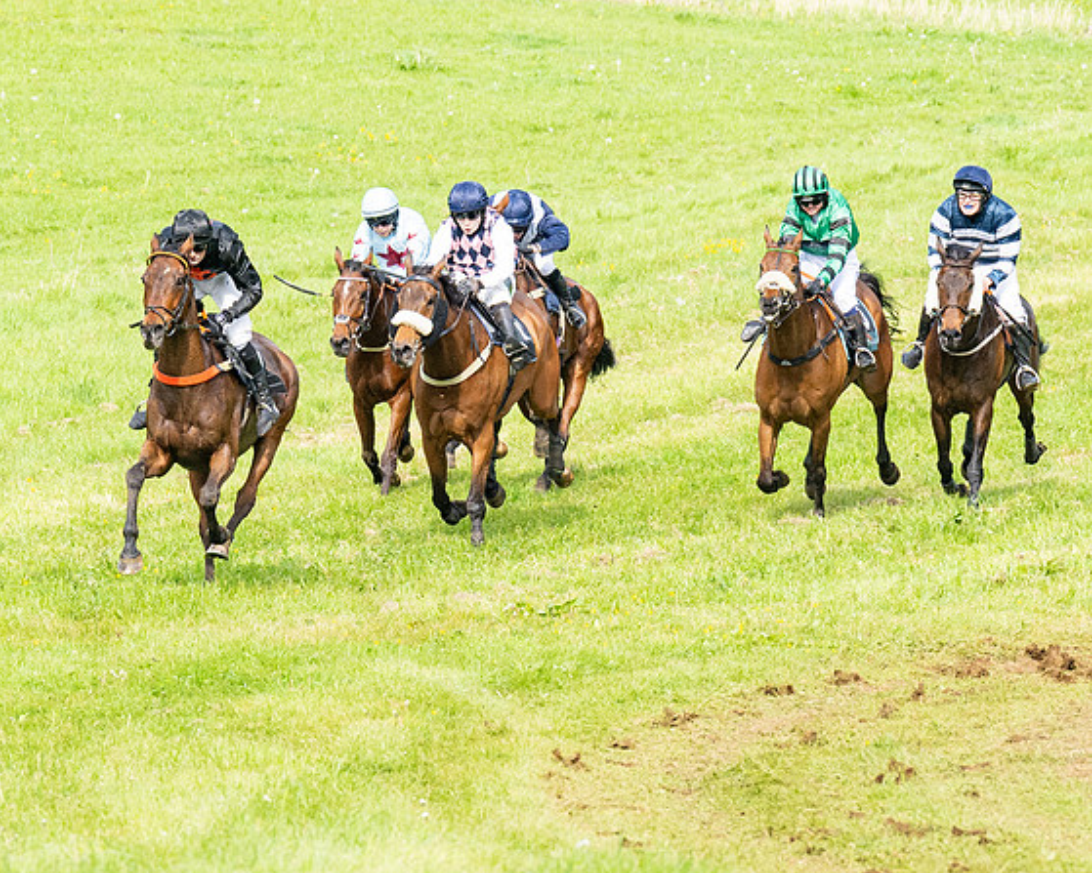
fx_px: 18806
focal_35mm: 582
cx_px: 235
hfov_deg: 3.3
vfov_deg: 2.7
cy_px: 368
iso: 400
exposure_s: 1/1600
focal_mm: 200
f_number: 5.6
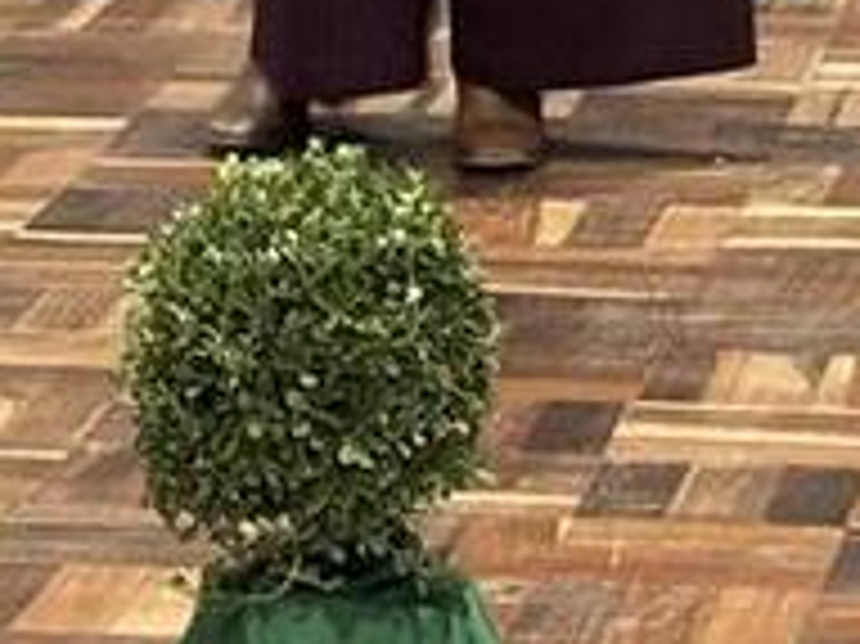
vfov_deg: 4.5
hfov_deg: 6.1
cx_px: 248
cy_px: -707
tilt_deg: -4.9
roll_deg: +0.9
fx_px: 8119
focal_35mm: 327
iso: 400
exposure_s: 1/30
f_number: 1.6
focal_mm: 5.96
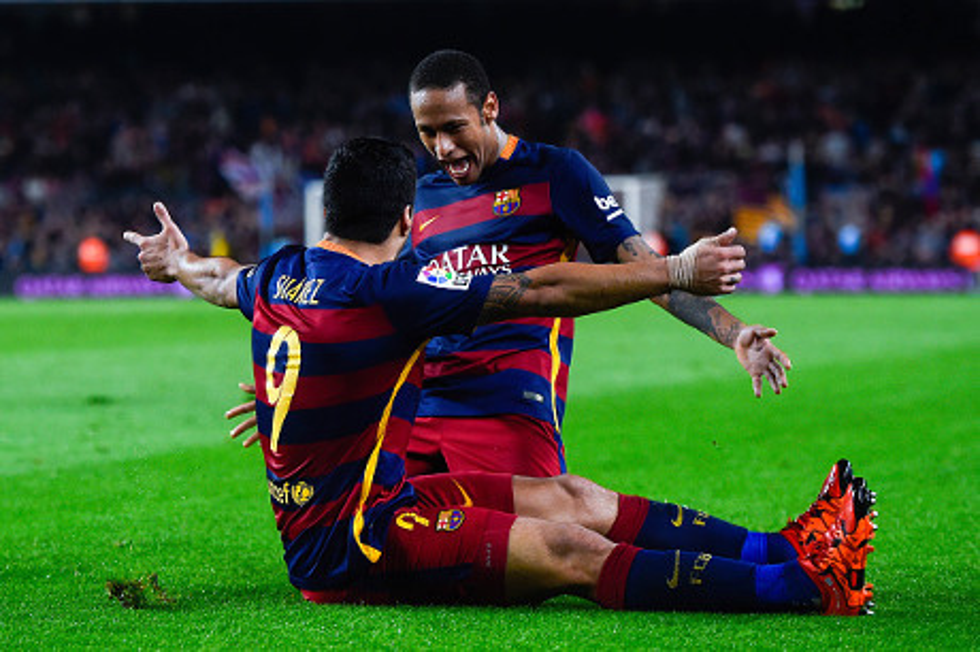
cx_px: 490
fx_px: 3400
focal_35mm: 125
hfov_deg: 16.4
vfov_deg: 11.0
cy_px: 326
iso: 2500
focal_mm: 125
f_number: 3.2
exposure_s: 1/1600
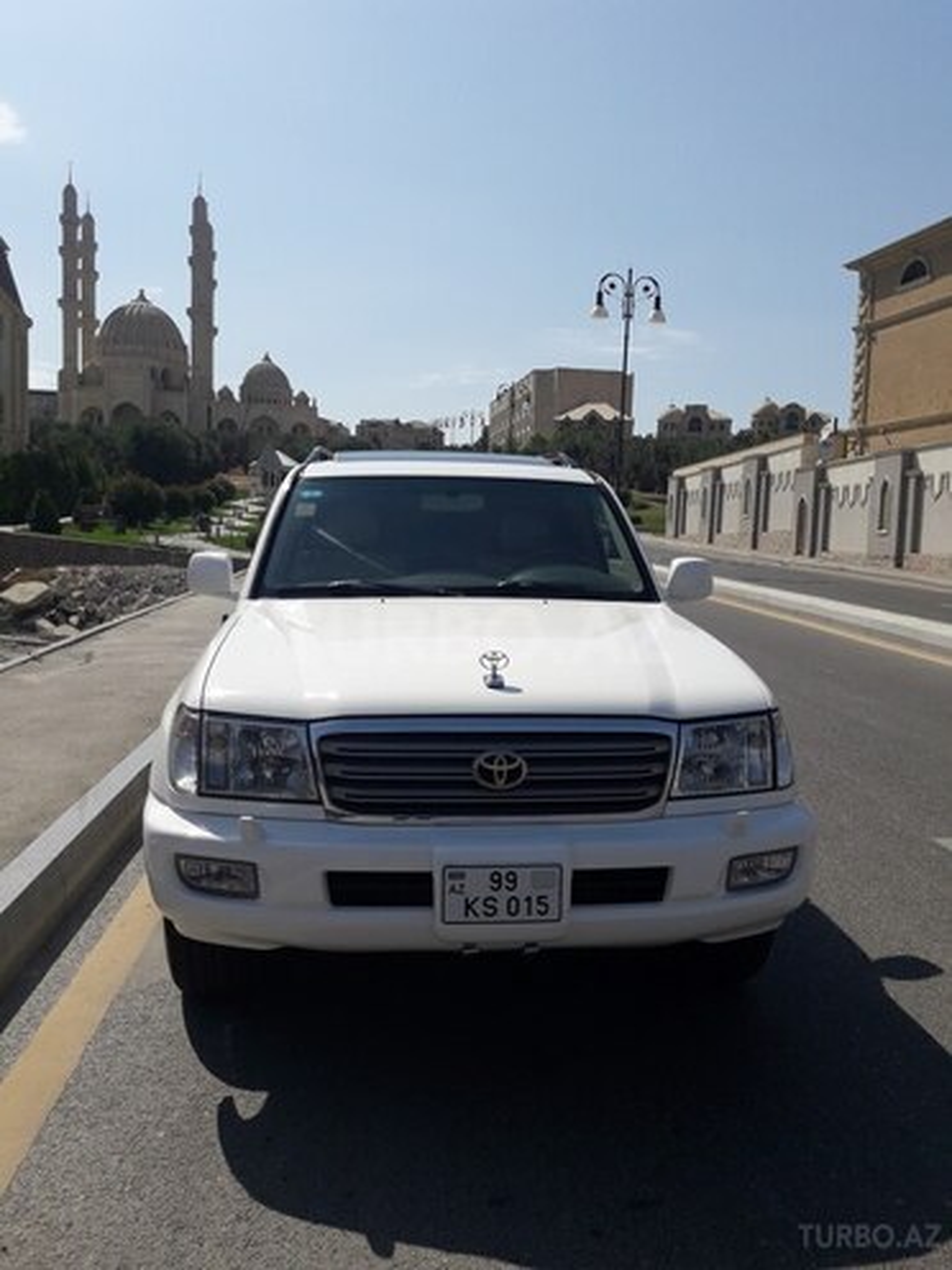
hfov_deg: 49.7
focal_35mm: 28
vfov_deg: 63.4
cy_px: 635
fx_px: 1027
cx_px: 476
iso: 40
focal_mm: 3.7
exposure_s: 1/3135
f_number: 1.9
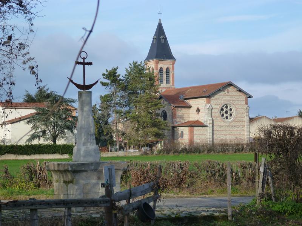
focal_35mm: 93
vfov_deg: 15.9
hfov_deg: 21.1
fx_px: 811
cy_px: 113
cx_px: 151
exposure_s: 1/160
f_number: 5.7
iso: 160
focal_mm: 16.6
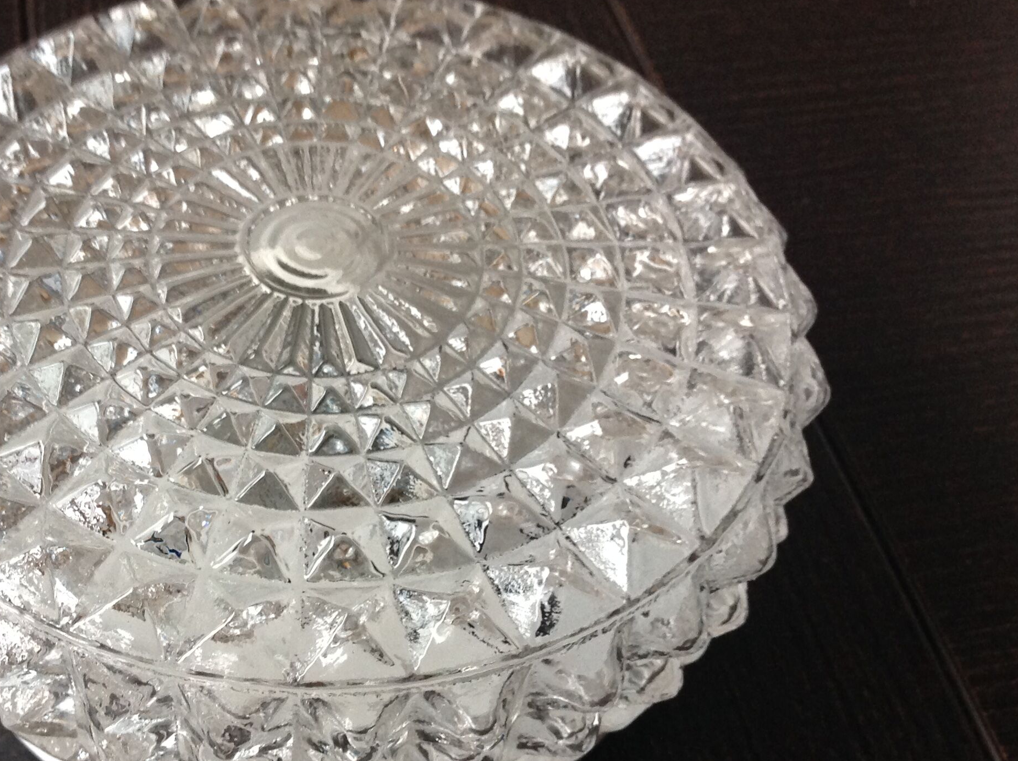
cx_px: 318
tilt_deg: -50.9
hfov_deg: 38.4
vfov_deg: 29.6
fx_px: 1439
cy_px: 385
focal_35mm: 49
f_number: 2.4
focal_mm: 4.28
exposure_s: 1/15
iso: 160
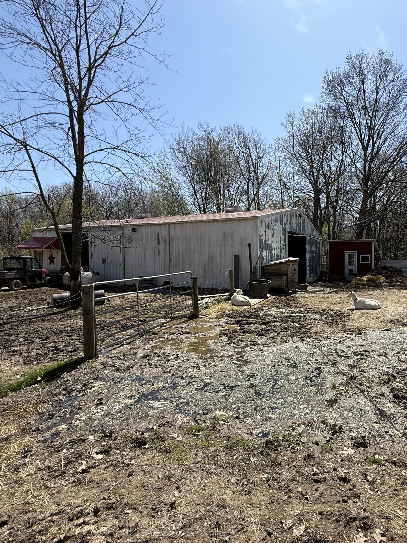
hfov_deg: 65.0
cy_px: 271
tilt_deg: -2.4
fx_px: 298
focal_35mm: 19
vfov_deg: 84.7
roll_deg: -0.4
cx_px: 299
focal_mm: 2.22
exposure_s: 1/1534
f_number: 2.2
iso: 50
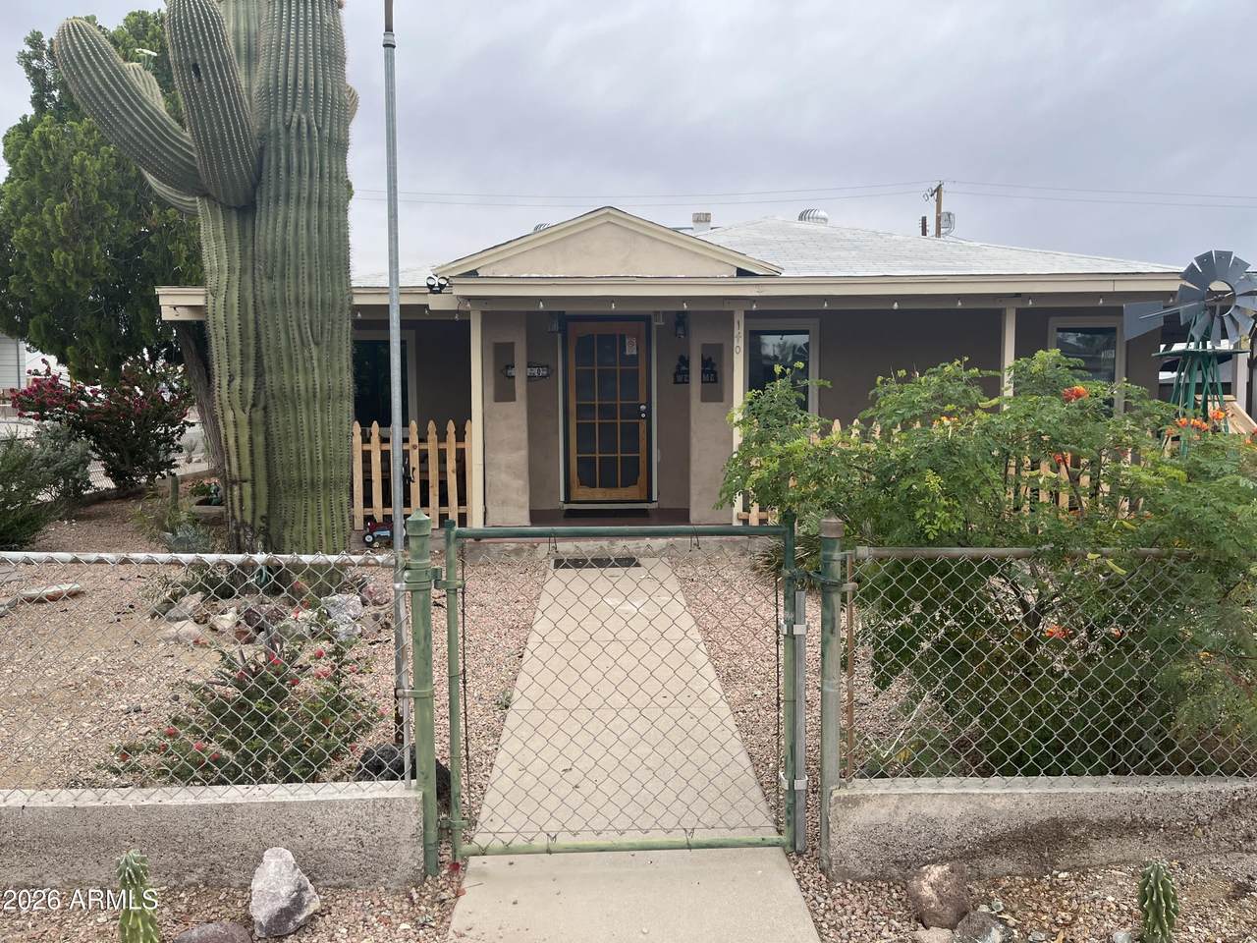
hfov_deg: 67.3
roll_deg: +0.3
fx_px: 944
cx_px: 628
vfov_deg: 53.1
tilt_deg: -5.7
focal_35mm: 26
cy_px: 472
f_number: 1.6
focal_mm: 5.1
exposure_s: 1/1890
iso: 50
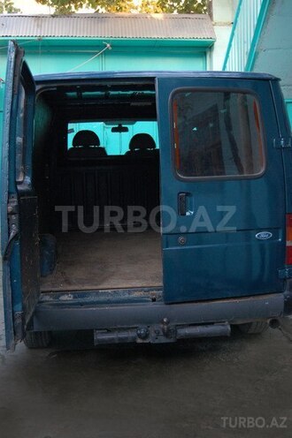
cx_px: 146
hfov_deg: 34.2
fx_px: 475
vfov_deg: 49.6
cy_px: 219
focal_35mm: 39
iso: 800
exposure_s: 1/60
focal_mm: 26
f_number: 4.2
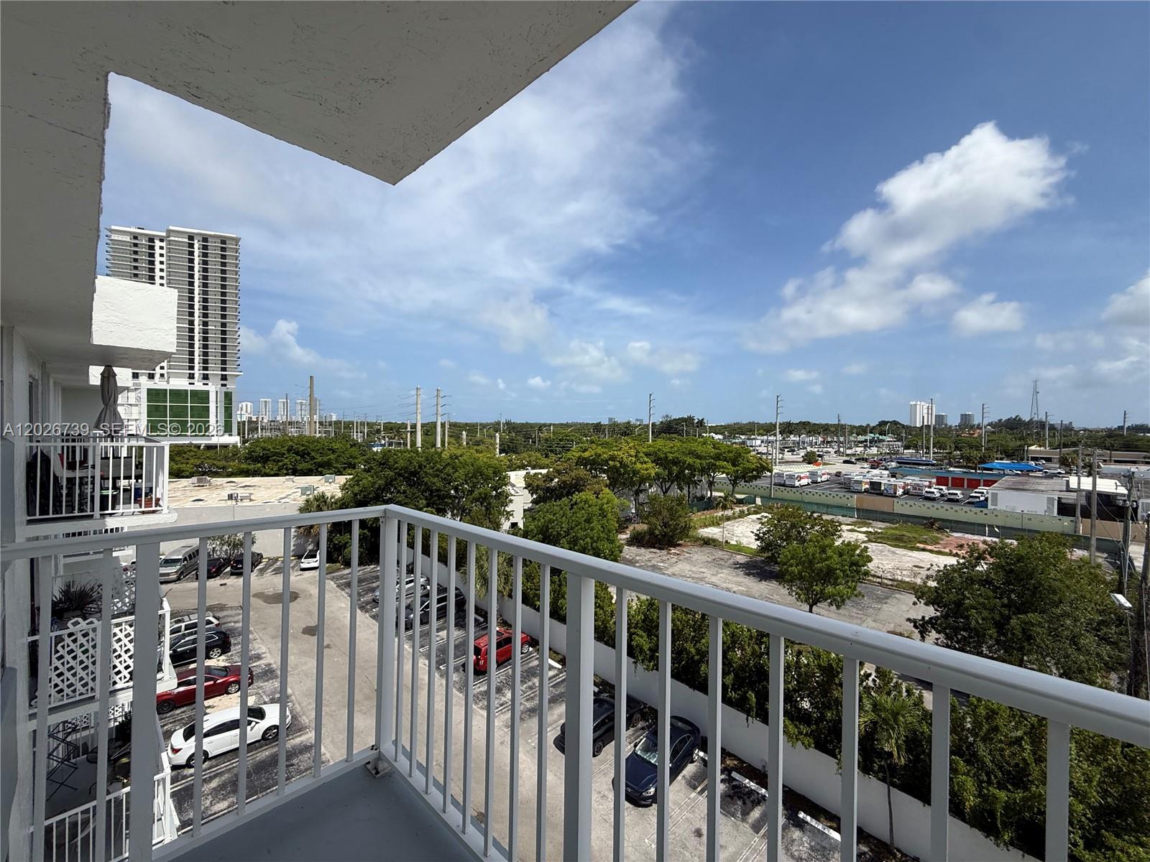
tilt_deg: -0.7
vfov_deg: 85.7
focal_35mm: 14
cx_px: 575
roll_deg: -0.4
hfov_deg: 102.1
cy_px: 431
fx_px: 465
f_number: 2.2
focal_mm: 2.22
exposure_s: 1/3289
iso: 50
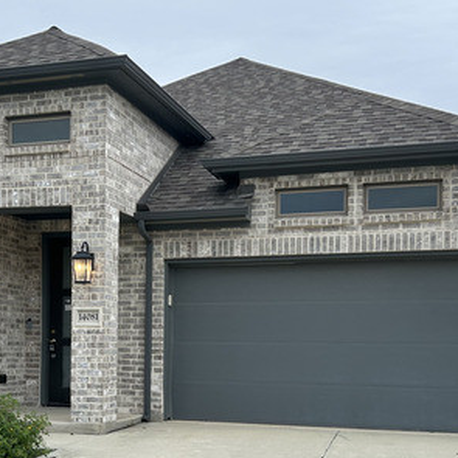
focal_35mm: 52
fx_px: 778
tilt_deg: +0.0
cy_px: 338
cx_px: 162
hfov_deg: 32.6
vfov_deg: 32.2
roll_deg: -0.5
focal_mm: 5.7
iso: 50
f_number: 1.5
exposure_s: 1/1079
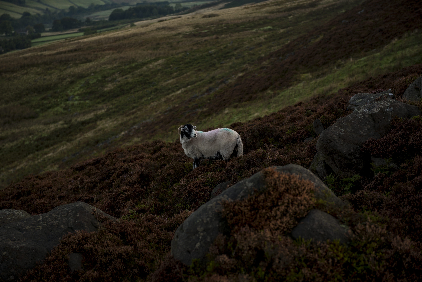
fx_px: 821
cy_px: 141
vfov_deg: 19.5
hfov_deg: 28.8
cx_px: 211
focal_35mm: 70
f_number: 3.5
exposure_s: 1/250
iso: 125
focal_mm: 70
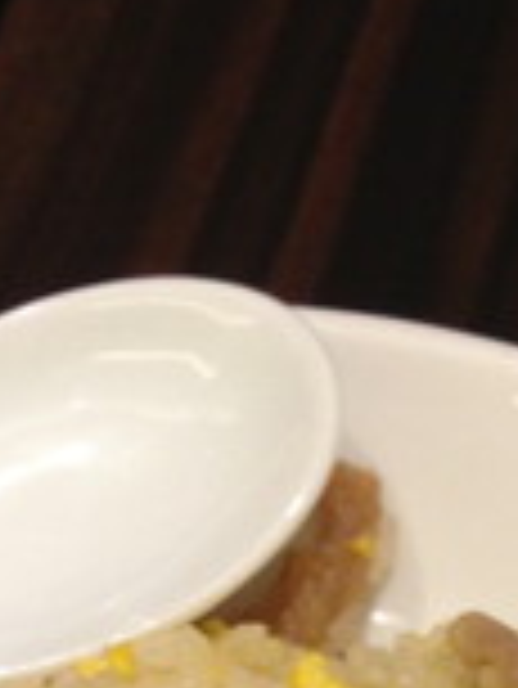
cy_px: 1133
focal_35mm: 138
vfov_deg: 13.2
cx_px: 99
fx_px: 2750
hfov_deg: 10.7
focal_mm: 4.13
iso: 100
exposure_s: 1/20
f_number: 2.4
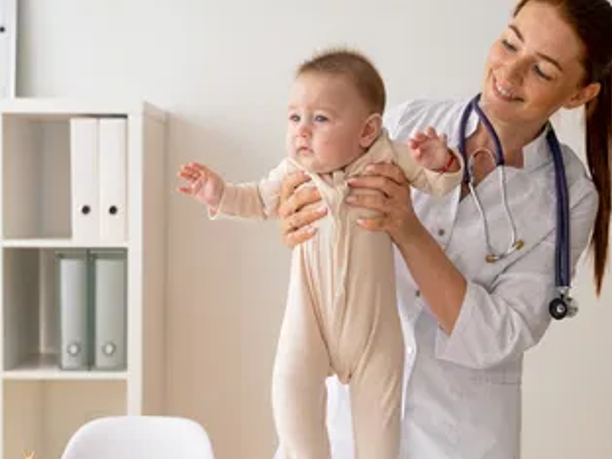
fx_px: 1078
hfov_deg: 31.7
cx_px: 304
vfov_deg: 24.0
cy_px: 272
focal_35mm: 61
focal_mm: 45
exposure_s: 1/640
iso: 640
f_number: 4
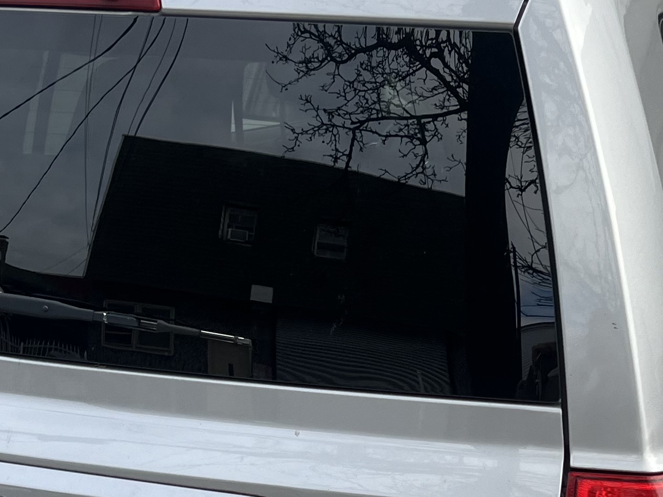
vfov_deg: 17.5
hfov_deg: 23.6
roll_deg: -2.2
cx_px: 361
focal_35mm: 83
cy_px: 449
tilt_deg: -15.5
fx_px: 1590
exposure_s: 1/902
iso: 50
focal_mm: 5.7
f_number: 1.5
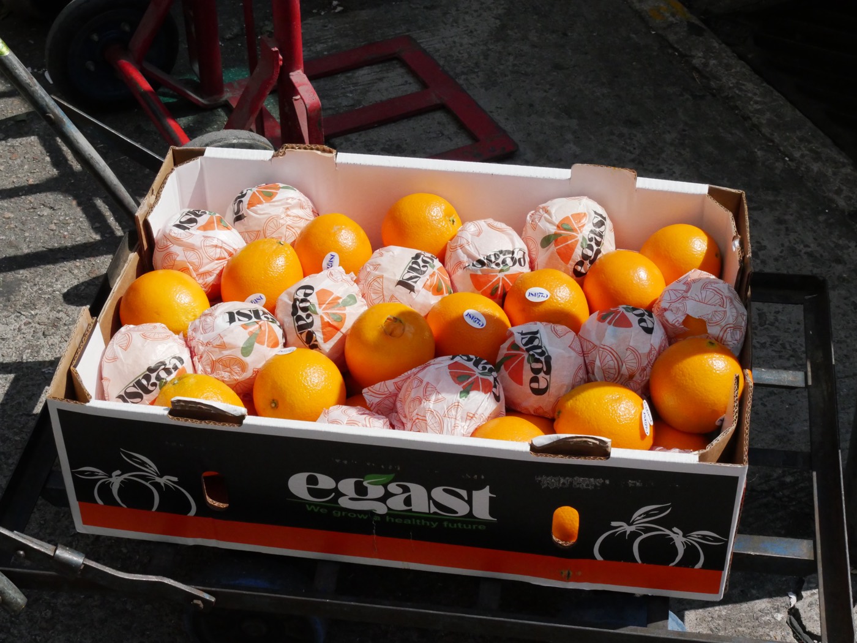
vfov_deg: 22.9
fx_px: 1584
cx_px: 428
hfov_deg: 30.3
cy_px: 322
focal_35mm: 64
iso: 3200
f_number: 11
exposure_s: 1/3200
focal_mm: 32
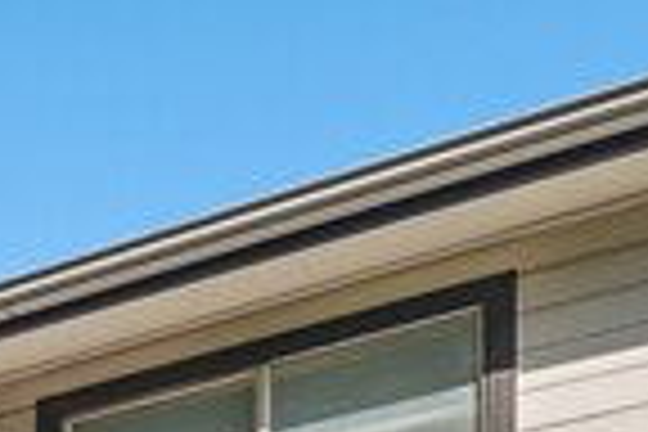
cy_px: 911
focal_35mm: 71
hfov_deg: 24.0
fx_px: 1278
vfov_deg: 14.9
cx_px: -252
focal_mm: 16
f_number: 8
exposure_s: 1/200
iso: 400
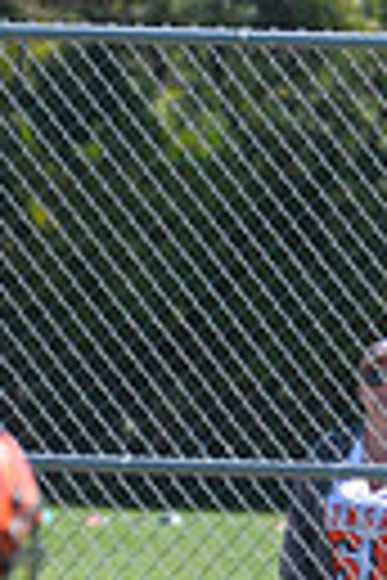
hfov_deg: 1.0
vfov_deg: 1.5
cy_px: 789
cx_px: 1197
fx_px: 22847
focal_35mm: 1417
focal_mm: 210
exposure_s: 1/2000
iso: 640
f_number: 4
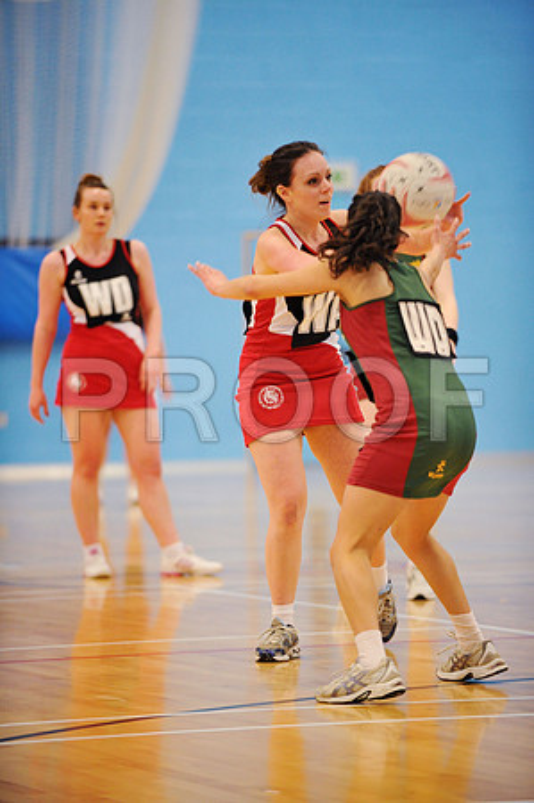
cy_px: 402
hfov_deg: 7.8
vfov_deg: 11.8
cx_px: 267
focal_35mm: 175
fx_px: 3902
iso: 5000
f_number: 2.8
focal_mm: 175
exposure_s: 1/400
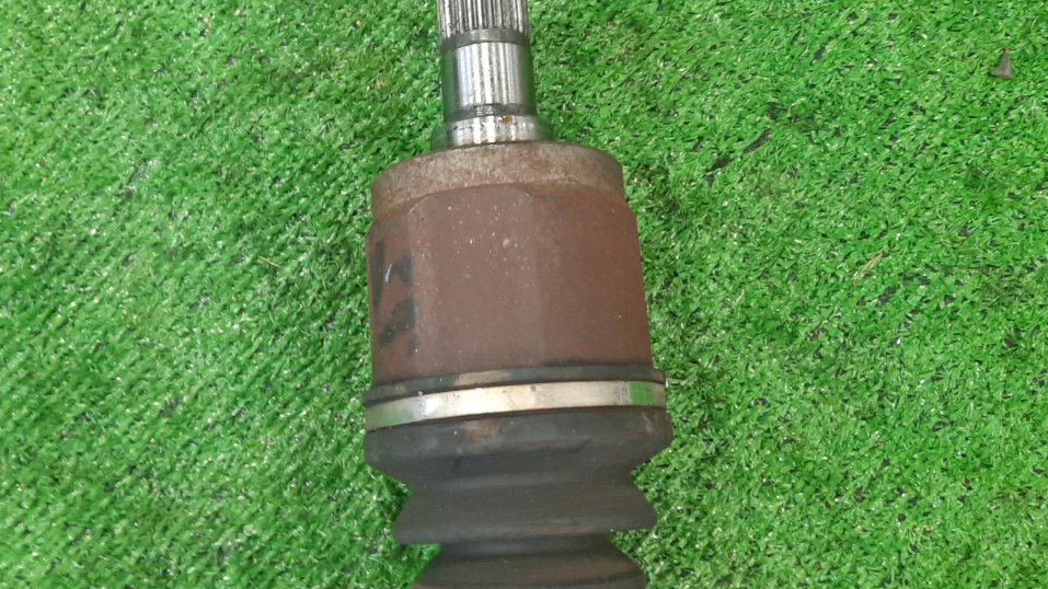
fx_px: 1139
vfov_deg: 28.9
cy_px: 229
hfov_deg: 49.1
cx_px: 418
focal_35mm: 41
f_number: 2
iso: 309
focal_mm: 4.6
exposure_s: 1/33
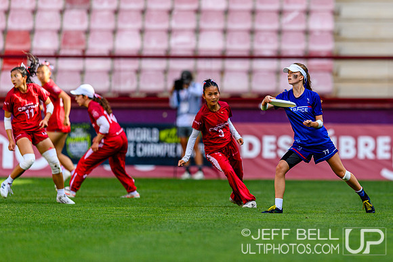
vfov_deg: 2.1
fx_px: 7100
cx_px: 318
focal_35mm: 650
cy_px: 131
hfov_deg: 3.2
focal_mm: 400
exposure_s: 1/1250
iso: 250
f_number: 3.2
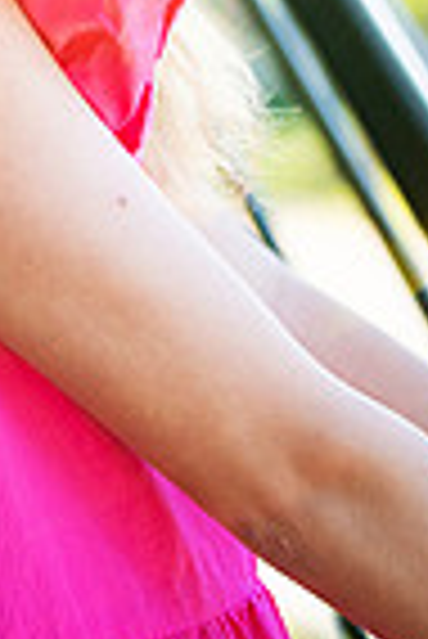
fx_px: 3949
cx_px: -162
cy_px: -342
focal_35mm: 222
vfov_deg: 9.0
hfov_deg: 6.1
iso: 320
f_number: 2.8
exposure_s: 1/400
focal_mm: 70
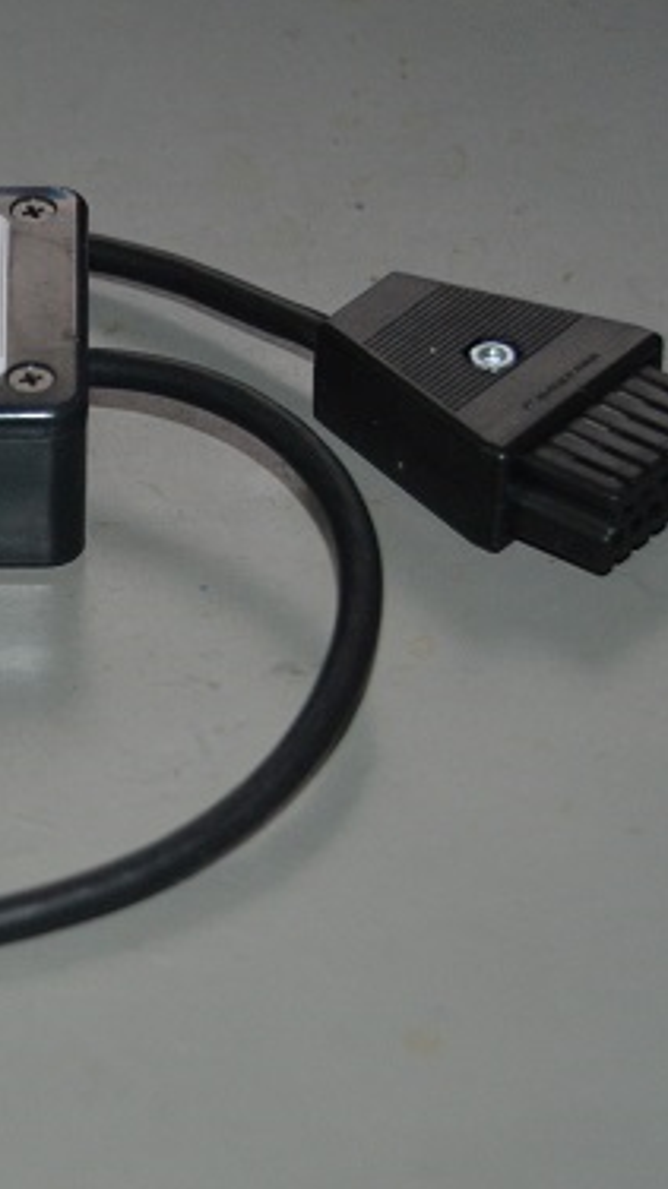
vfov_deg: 15.5
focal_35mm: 139
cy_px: 599
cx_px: -256
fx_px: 4385
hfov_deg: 8.6
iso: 1800
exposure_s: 1/60
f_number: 4.8
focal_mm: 52
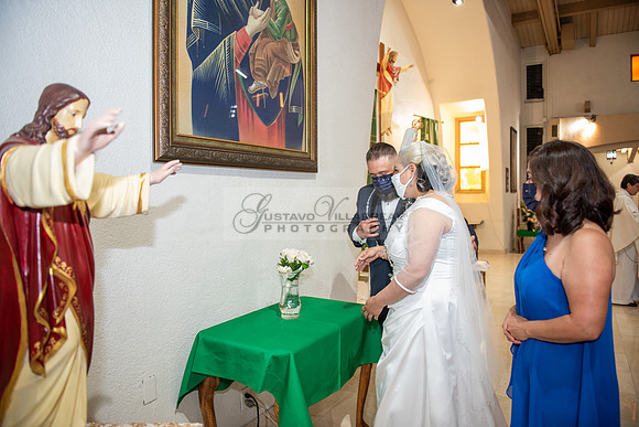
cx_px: 320
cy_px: 214
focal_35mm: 24
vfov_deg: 53.2
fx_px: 426
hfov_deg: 73.7
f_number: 2.8
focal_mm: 24
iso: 1000
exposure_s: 1/160
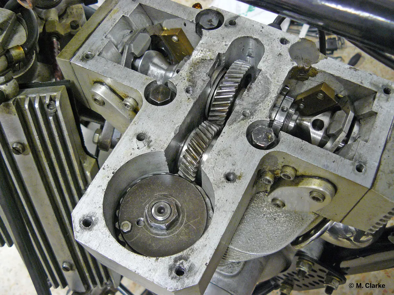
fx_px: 410
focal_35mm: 36
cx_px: 197
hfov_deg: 51.4
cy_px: 148
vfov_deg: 39.7
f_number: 2.8
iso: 200
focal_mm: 6
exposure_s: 1/3.2
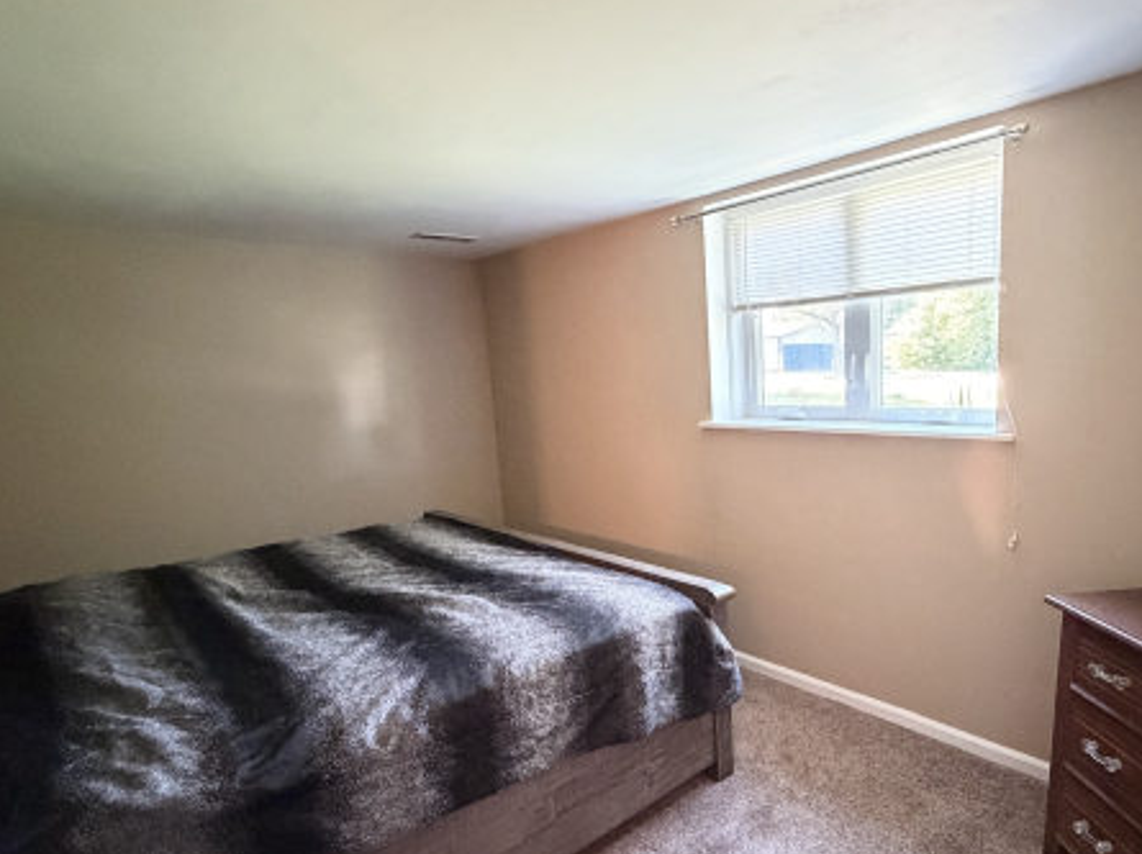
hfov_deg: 77.7
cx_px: 710
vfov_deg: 63.1
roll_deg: +2.5
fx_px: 692
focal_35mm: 21
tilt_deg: -10.3
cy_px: 487
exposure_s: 1/60
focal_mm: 2.22
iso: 1000
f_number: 2.2
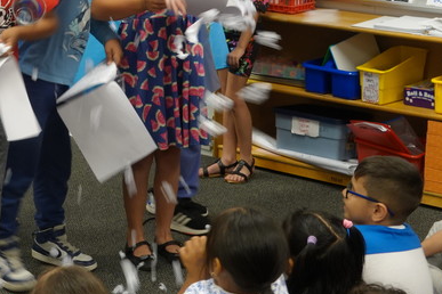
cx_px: 53
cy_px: -4
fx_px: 1203
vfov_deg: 13.8
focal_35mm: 98
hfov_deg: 20.4
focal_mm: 13.7
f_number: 3.2
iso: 320
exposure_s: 1/40
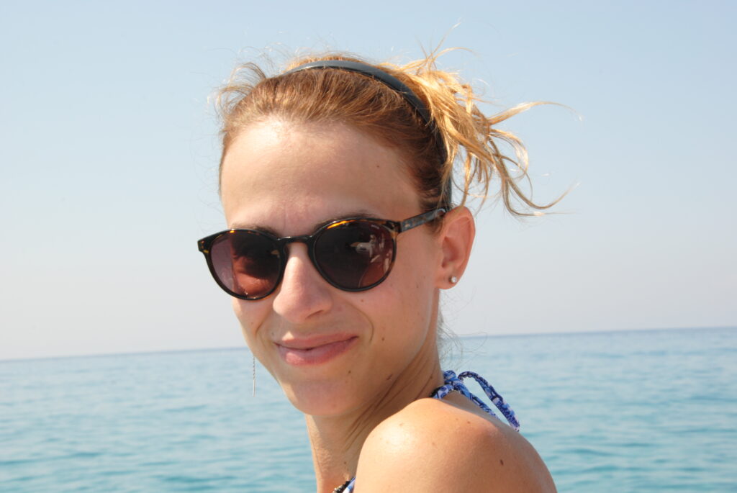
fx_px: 1537
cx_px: 368
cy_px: 246
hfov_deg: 27.0
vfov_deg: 18.2
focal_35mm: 75
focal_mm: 50
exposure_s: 1/160
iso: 200
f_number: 5
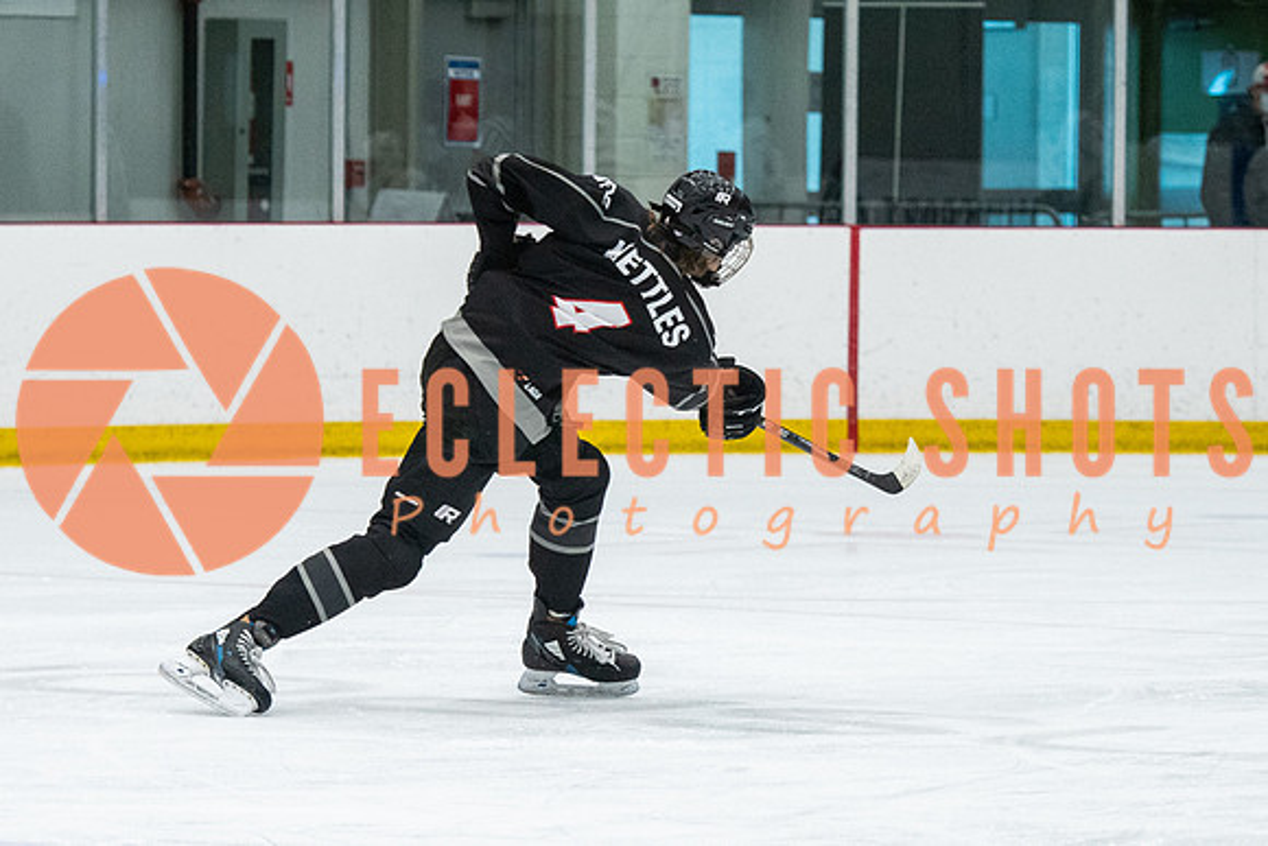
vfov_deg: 5.1
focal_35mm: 268
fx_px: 9453
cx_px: 634
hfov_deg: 7.7
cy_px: 296
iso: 1800
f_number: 2.8
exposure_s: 1/640
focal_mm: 110
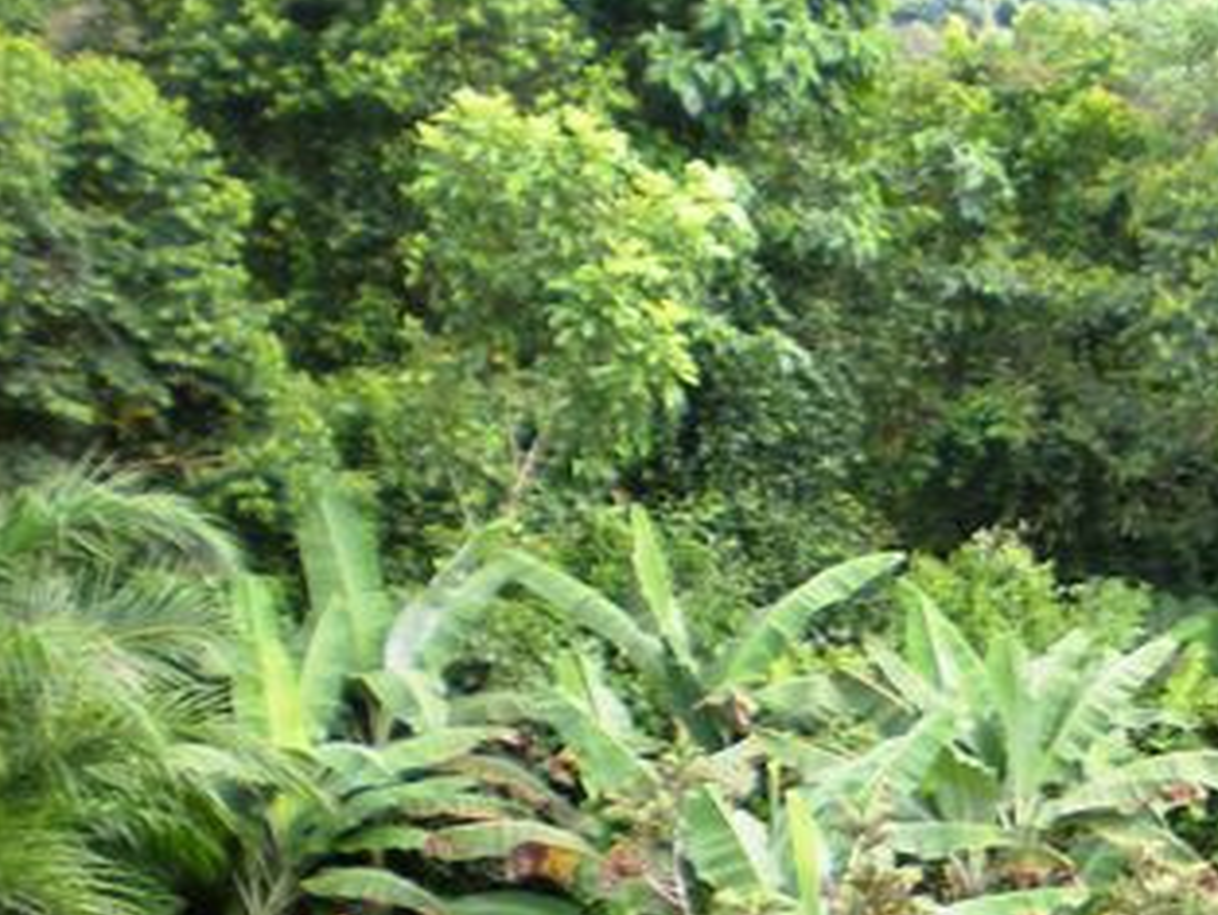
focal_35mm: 97
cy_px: 783
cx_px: 1545
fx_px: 3414
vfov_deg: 15.1
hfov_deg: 18.9
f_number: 3.1
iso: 64
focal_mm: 6.3
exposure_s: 1/119
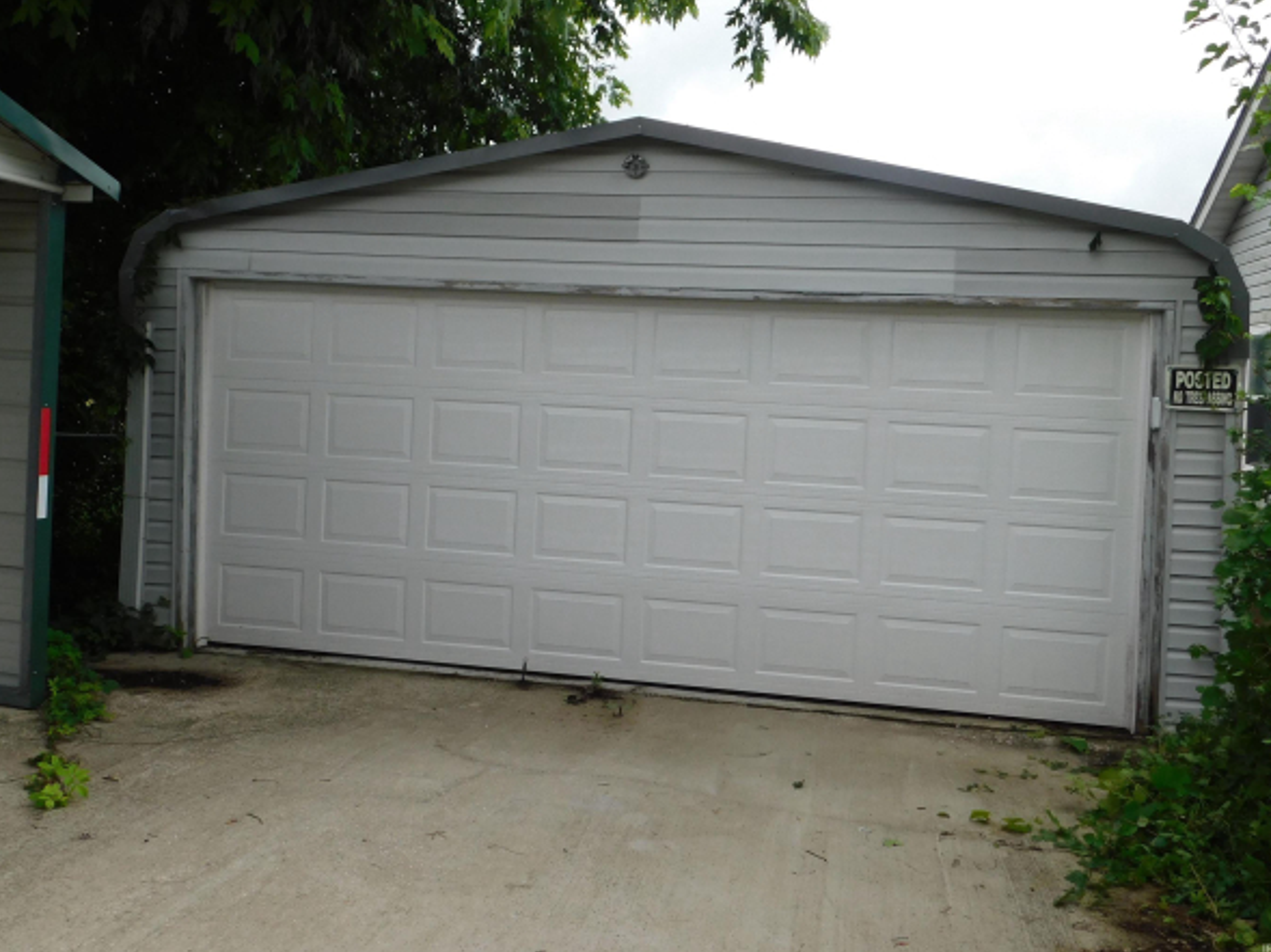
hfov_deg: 53.9
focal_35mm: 34
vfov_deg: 41.7
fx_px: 1248
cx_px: 579
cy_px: 419
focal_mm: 5.3
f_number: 3.2
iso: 125
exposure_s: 1/640
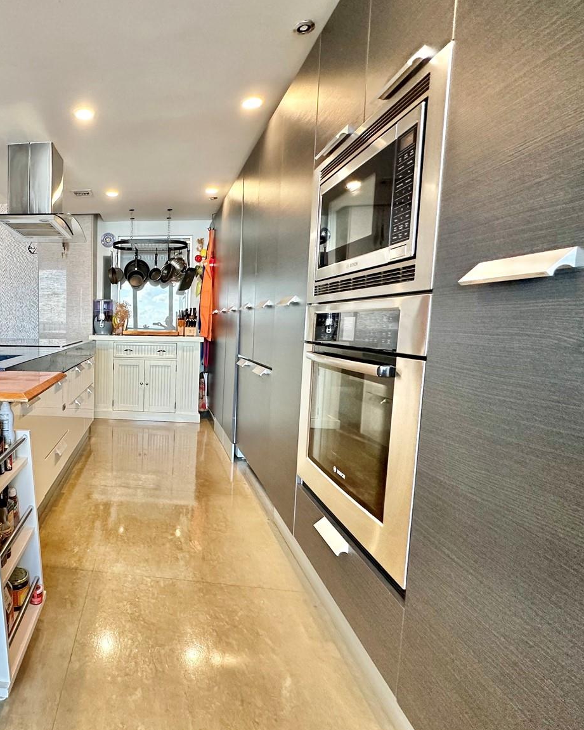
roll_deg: -0.9
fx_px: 410
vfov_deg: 83.3
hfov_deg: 63.2
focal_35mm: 19
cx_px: 98
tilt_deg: -5.5
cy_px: 358
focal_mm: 2.22
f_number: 2.2
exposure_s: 1/120
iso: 320
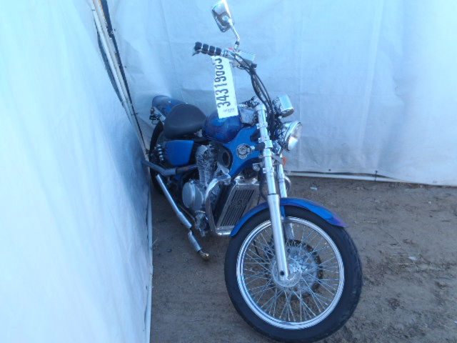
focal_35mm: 28
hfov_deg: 63.4
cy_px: 172
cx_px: 228
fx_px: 370
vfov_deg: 49.7
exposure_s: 1/60
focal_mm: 5
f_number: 4.5
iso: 80
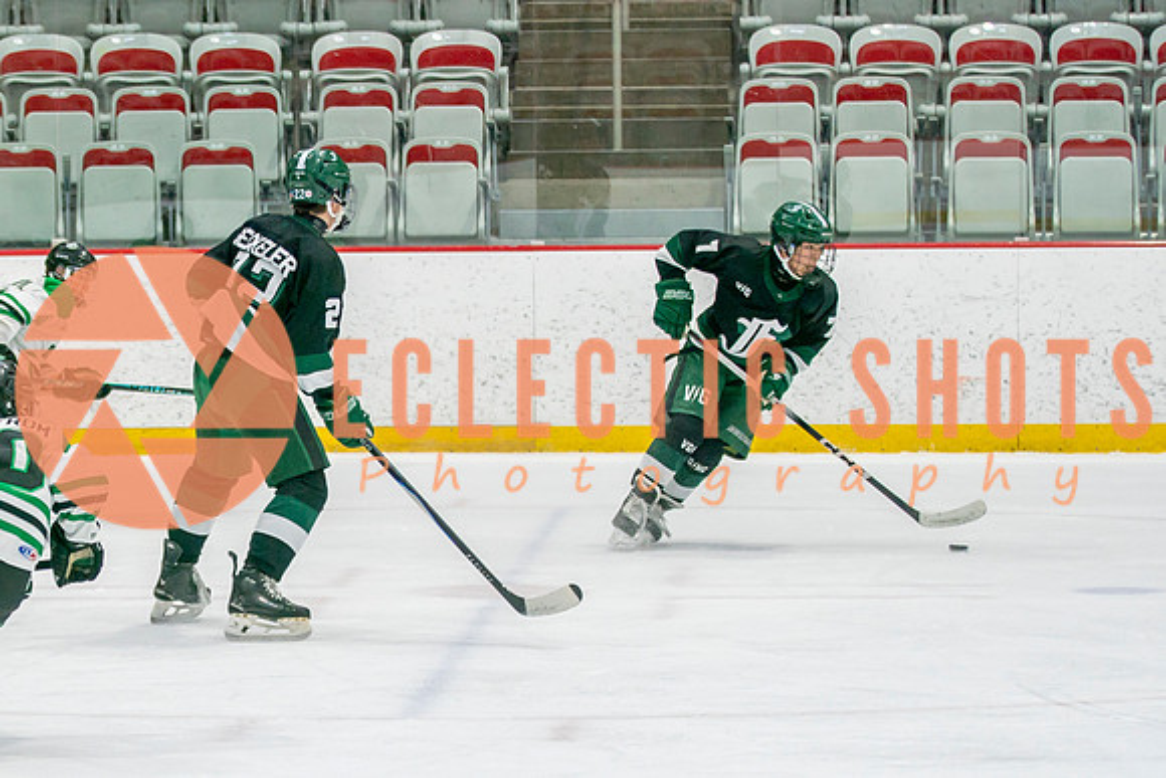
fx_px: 6040
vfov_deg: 7.4
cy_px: 541
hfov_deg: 10.9
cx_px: 15
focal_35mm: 186
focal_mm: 85
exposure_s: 1/640
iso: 400
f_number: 3.2
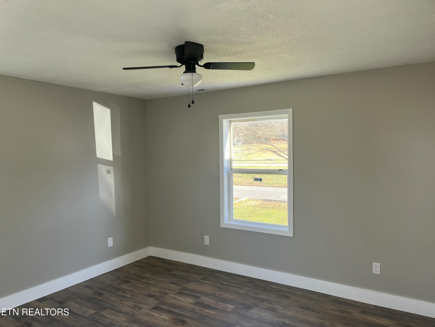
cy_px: 164
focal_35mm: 26
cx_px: 218
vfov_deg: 53.1
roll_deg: +1.1
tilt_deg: -3.6
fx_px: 327
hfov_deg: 67.3
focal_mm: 5.1
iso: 64
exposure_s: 1/122
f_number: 1.6
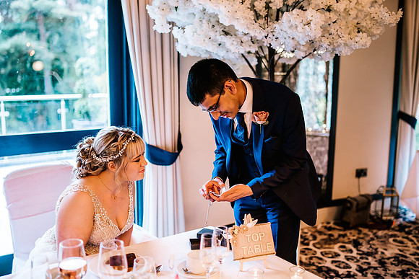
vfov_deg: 37.0
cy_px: 140
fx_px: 418
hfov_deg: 53.3
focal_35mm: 36
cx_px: 210
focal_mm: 35
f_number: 1.4
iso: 1000
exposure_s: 1/250
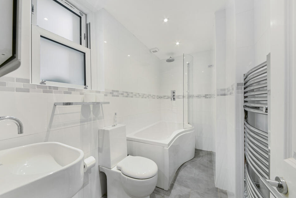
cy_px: 96
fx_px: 107
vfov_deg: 85.5
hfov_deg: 108.2
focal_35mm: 13
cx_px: 142
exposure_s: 1
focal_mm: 12
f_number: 16
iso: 200
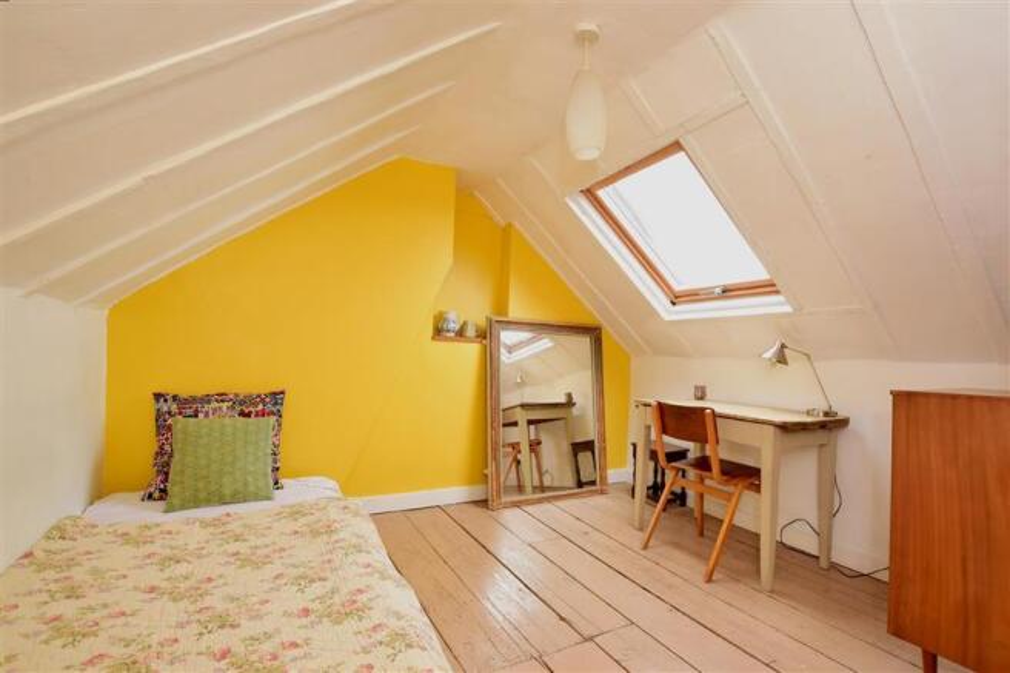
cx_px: 505
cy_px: 336
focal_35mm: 15
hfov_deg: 100.4
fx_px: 421
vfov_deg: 77.3
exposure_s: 1/25
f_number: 6.3
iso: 200
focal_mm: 10
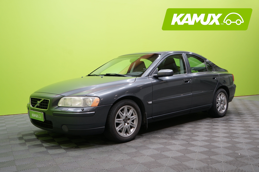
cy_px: 86
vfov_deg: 37.9
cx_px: 130
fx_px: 252
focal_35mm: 35
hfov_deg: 54.4
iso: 400
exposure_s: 1/40
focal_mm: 35
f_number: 4
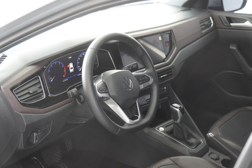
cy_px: 84
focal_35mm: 56
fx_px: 389
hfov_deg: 35.9
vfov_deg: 24.4
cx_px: 126
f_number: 2.8
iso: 2000
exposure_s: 1/160
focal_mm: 37
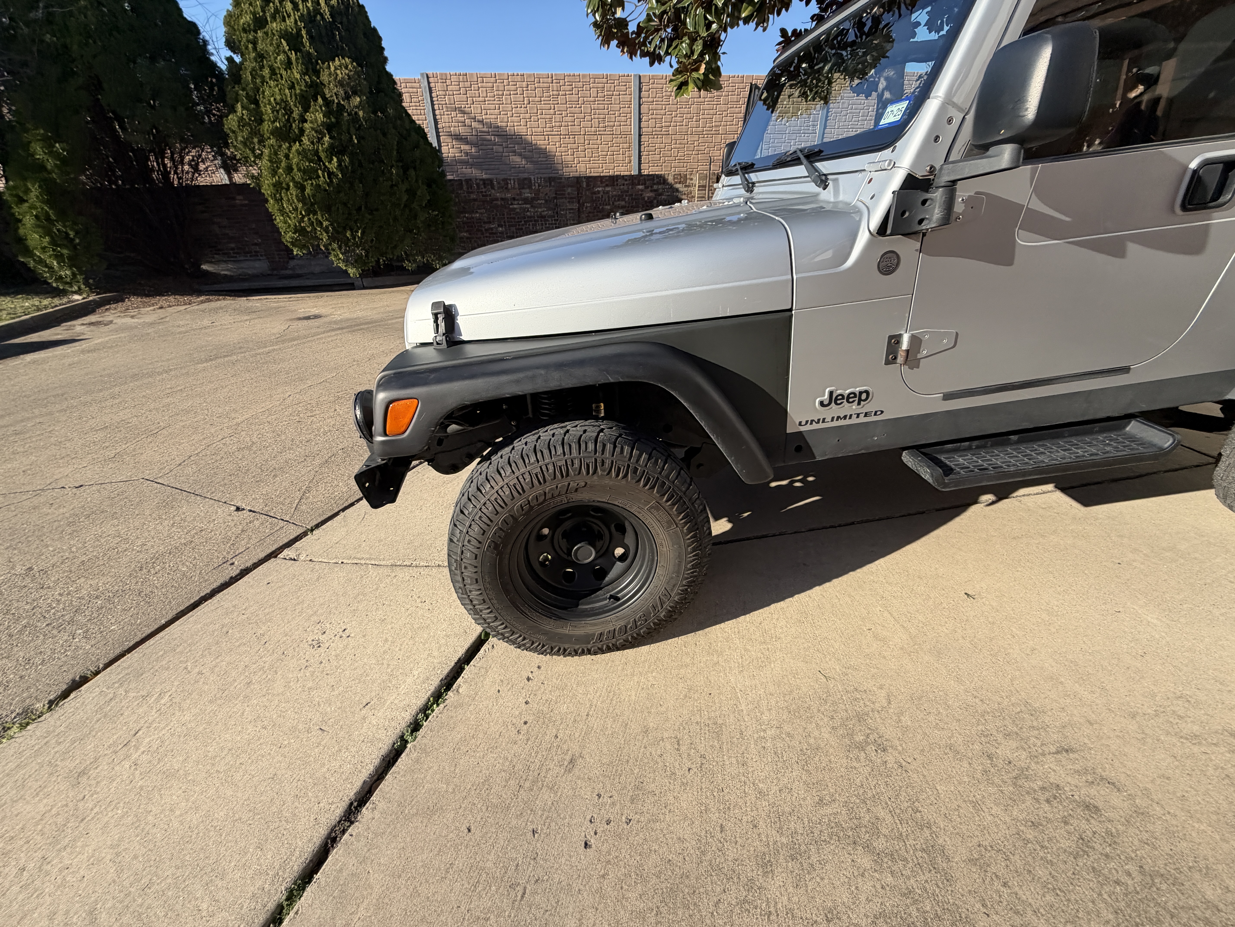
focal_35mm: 14
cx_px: 618
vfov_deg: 85.7
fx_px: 499
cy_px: 464
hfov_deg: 102.1
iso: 40
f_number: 2.2
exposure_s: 1/770
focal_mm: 2.22
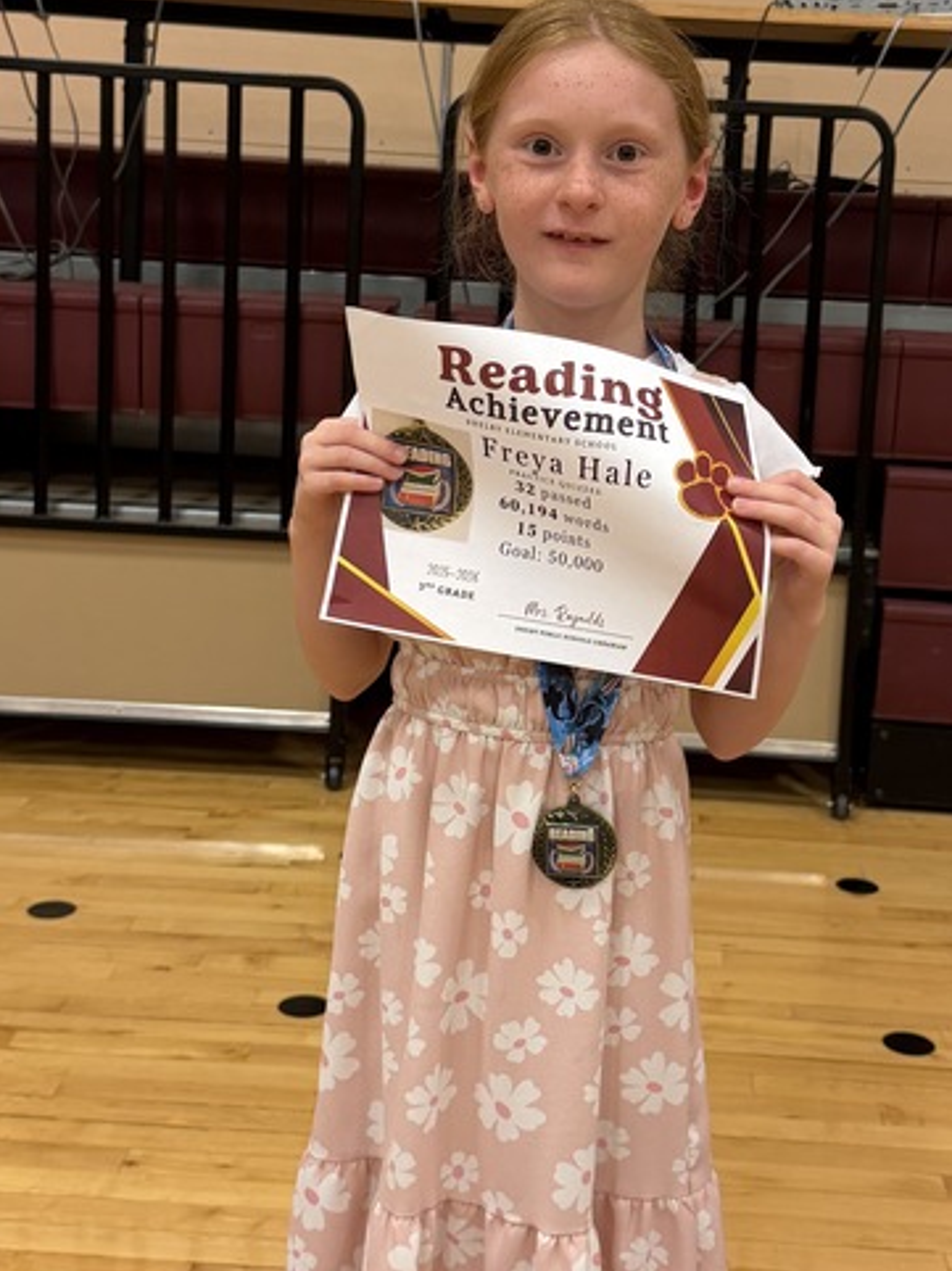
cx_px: 588
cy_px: 430
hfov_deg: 28.4
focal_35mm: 51
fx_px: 1872
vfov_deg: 37.1
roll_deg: -3.3
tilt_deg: -8.3
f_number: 1.78
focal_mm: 6.76
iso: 200
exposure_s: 1/82
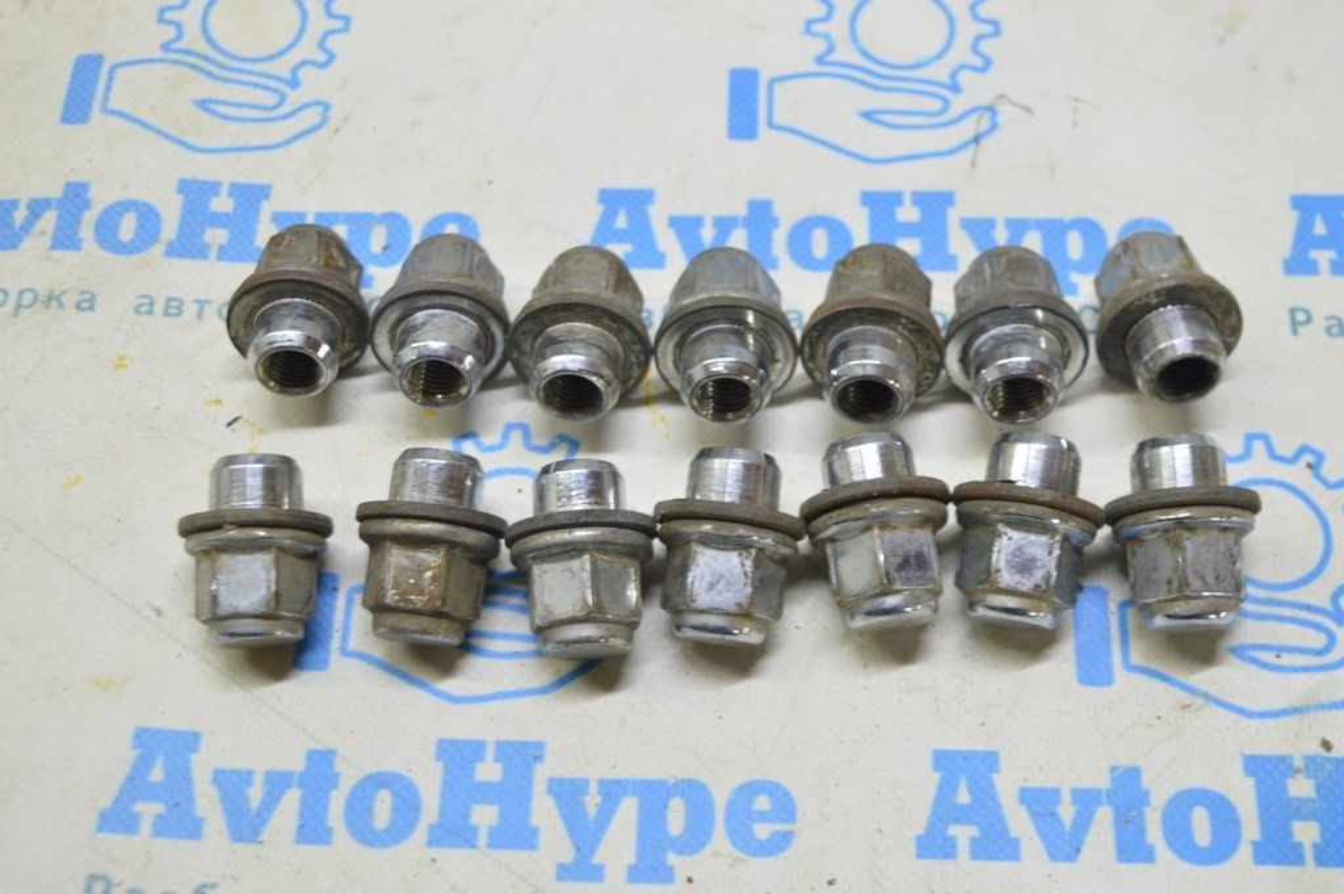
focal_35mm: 51
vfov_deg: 26.4
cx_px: 672
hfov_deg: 38.9
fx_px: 1902
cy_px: 447
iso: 400
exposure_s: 1/20
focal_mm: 34
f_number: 5.6
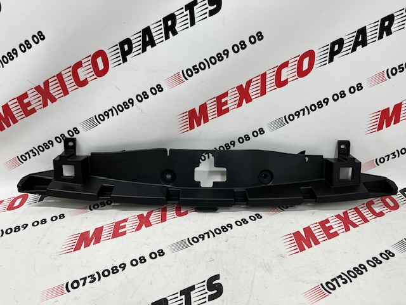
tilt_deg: -28.6
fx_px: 305
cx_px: 203
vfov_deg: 53.1
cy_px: 152
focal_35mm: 26
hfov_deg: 67.3
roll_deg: +0.5
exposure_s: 1/100
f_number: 1.6
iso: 80
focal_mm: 5.1
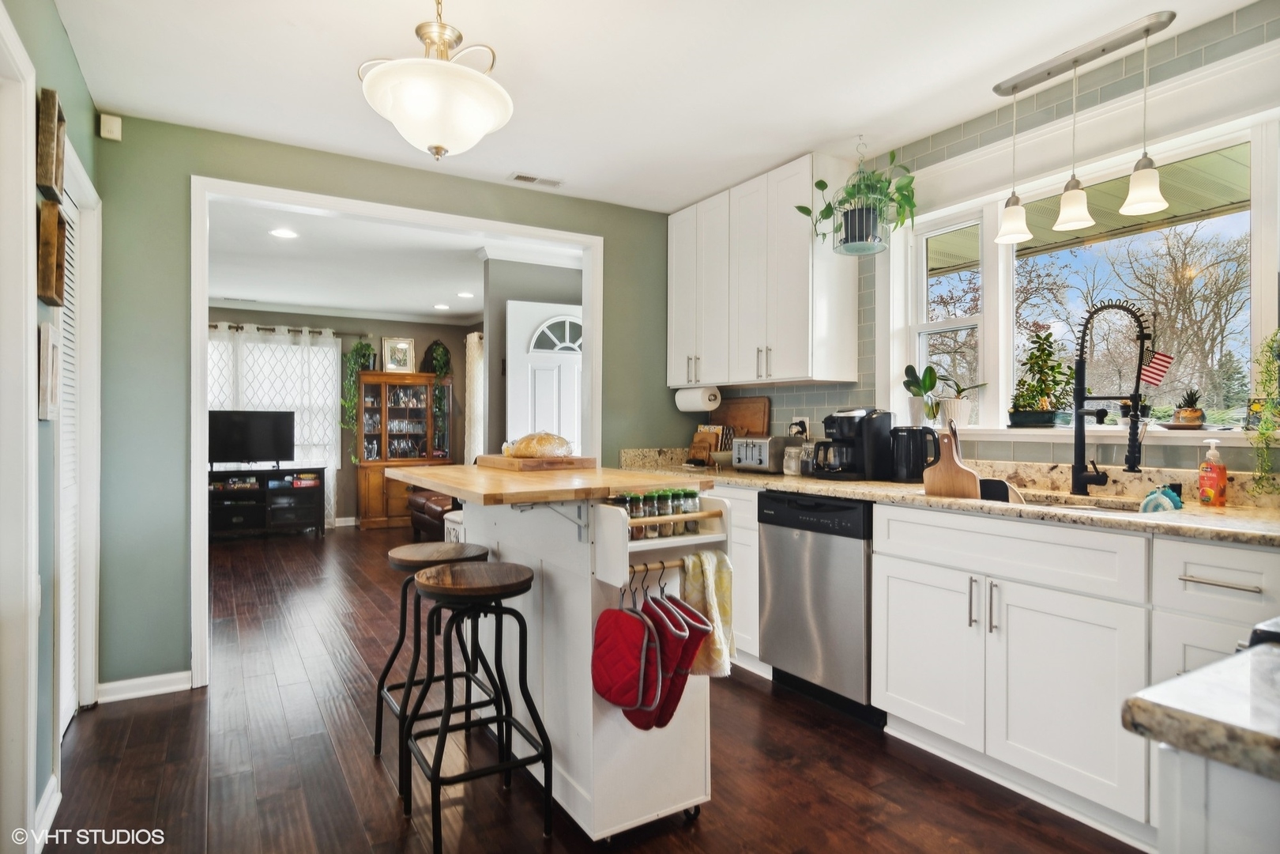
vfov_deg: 67.4
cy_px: 427
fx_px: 640
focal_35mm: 18
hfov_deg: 90.0
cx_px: 640
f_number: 8
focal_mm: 12
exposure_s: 1/20
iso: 200
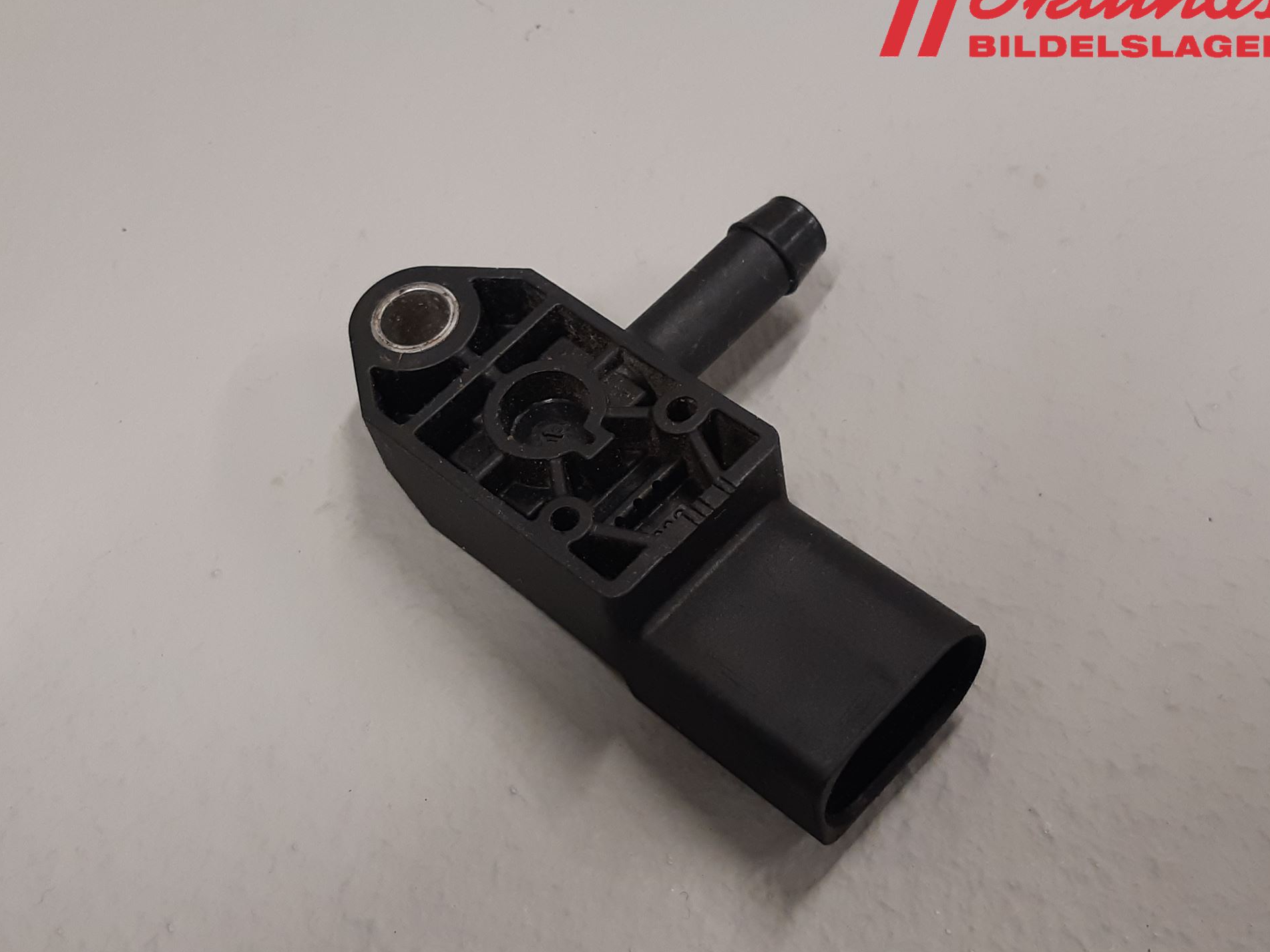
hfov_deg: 63.4
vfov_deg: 49.7
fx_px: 1027
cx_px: 606
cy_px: 457
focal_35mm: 28
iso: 100
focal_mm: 3.93
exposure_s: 1/50
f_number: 1.7
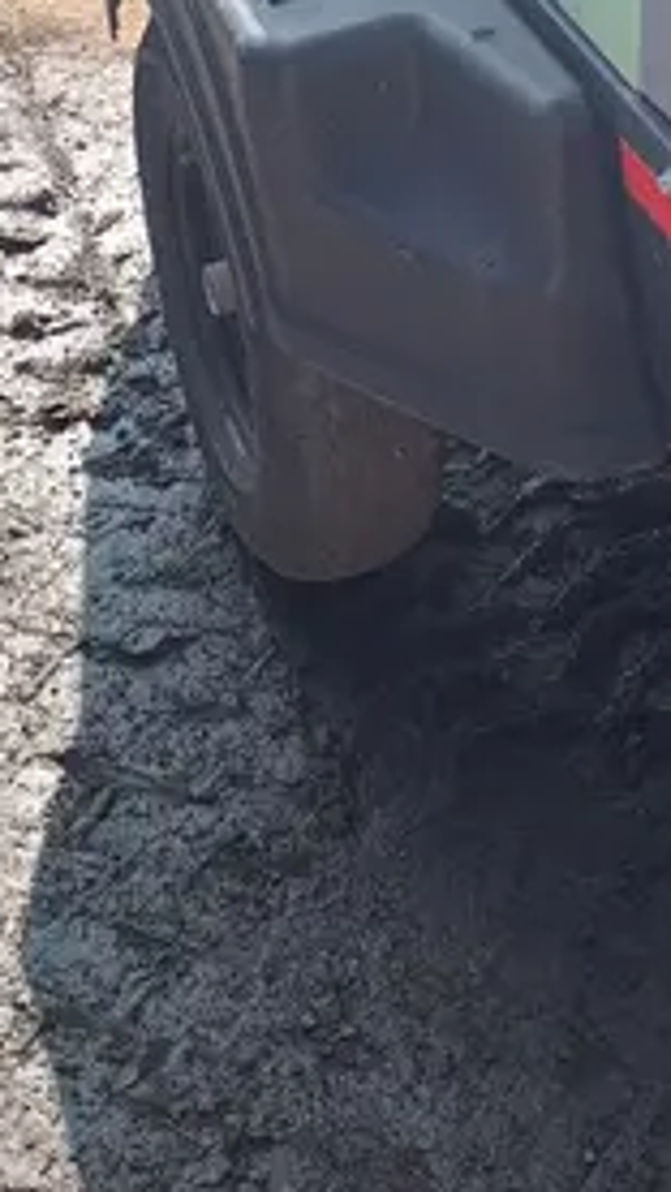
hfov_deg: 15.9
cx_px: 611
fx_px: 2370
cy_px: 24
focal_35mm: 75
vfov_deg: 26.8
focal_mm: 4.25
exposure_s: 1/919
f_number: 1.8
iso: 25
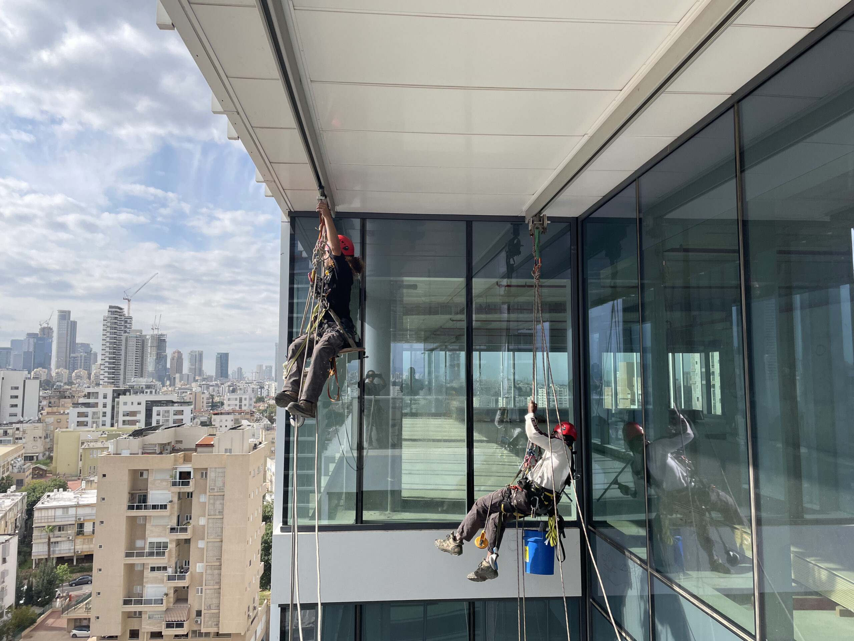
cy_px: 320
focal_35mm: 26
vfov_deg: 53.1
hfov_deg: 67.3
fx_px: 641
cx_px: 427
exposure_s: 1/1770
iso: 32
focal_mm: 4.2
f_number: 1.6
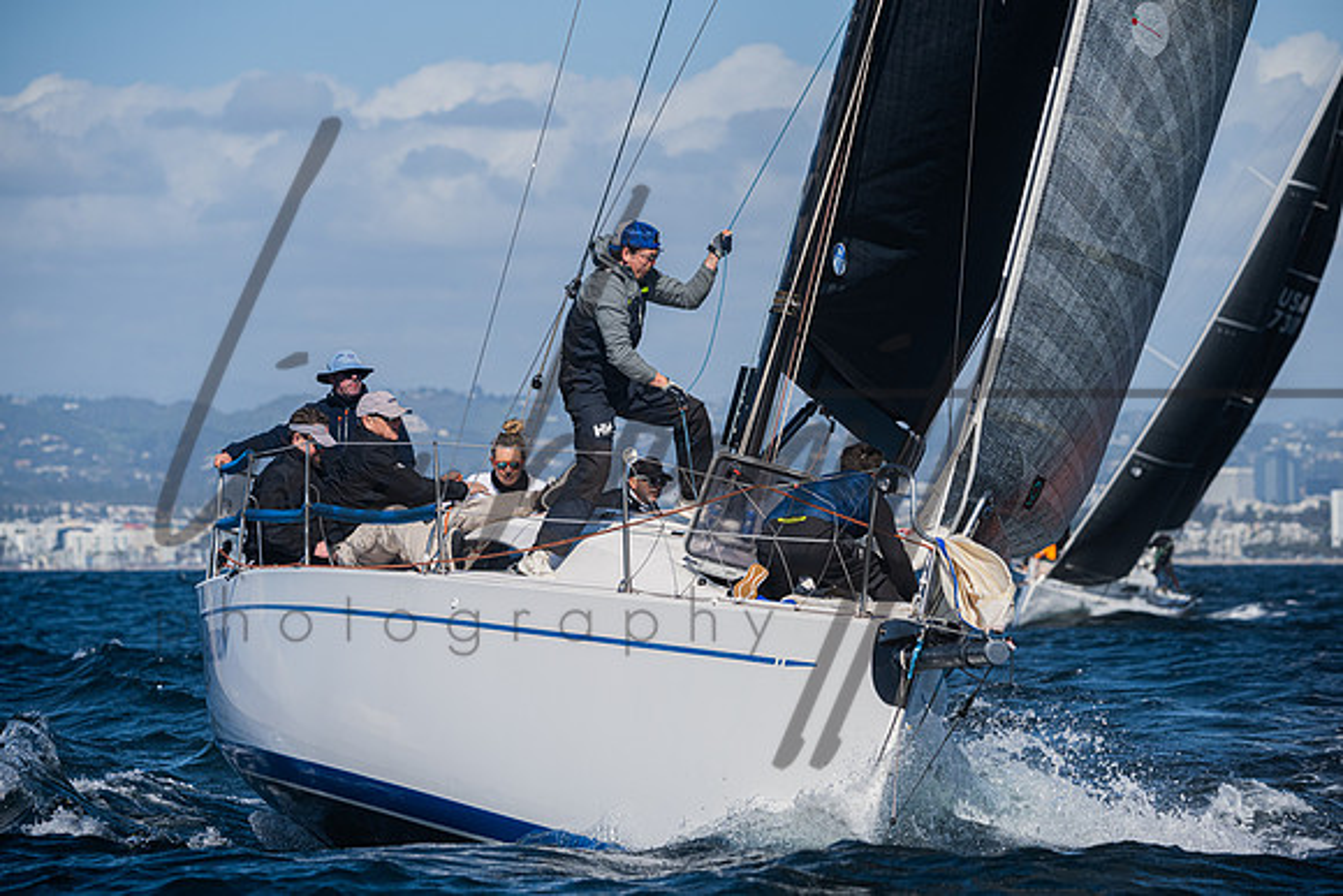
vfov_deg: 7.0
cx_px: 672
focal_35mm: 196
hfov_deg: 10.5
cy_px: 448
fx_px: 7302
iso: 400
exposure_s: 1/5000
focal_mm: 190
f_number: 6.3
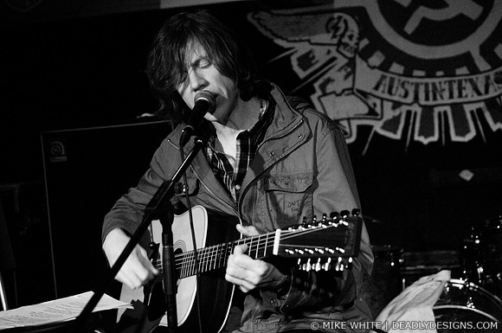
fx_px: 919
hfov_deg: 30.6
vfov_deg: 20.6
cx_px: 251
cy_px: 166
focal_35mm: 66
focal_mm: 44
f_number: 2.8
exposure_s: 1/60
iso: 1600
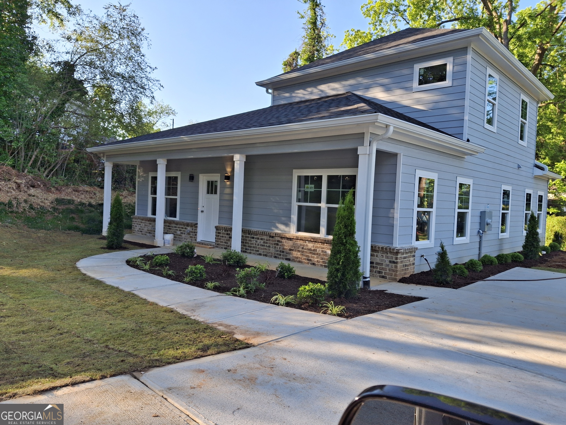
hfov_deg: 69.4
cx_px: 283
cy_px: 212
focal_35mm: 25
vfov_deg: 54.9
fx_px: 409
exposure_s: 1/325
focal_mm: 4.69
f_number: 1.8
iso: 25
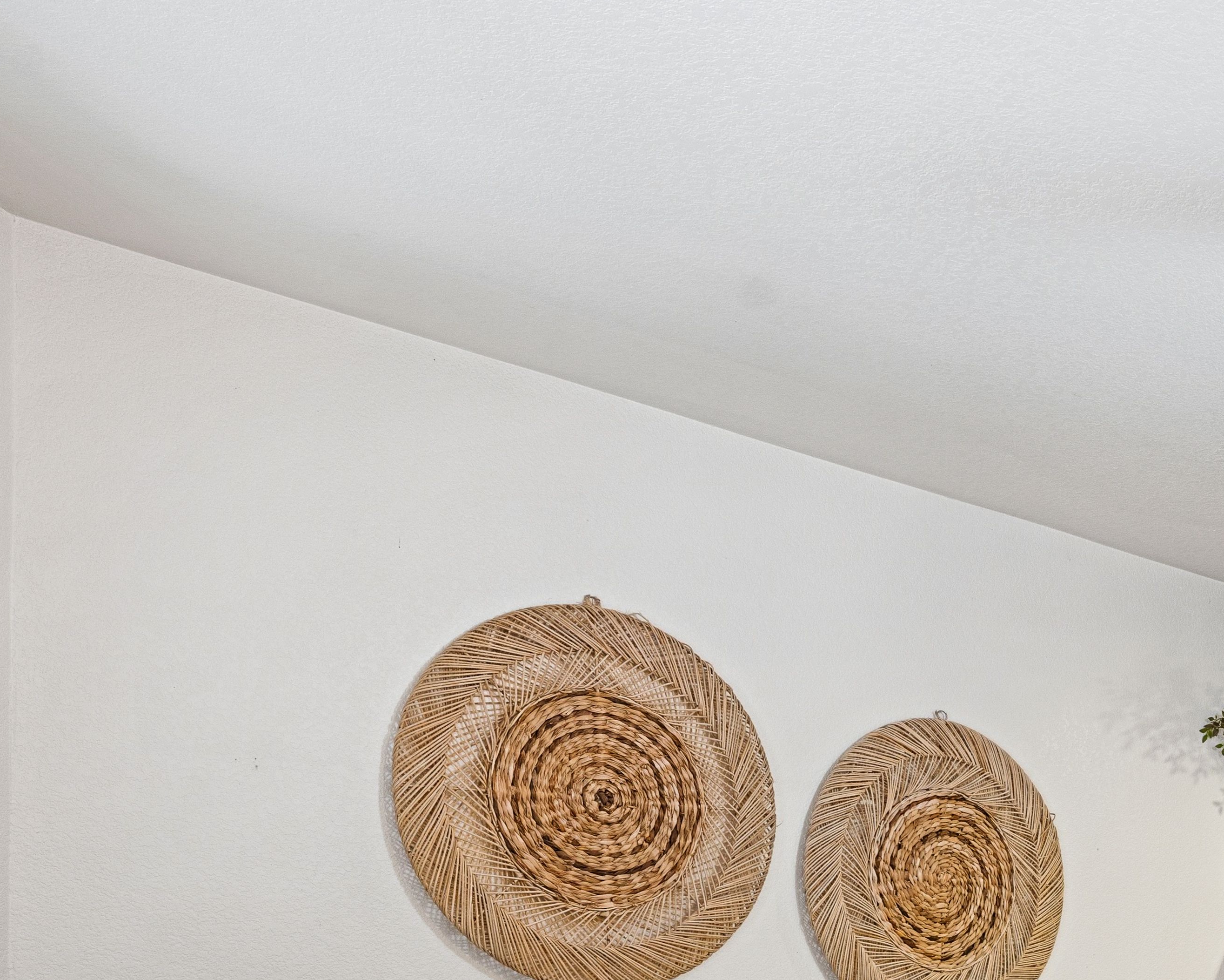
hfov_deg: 37.4
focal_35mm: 42
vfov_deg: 32.8
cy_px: 963
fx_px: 1531
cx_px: 1304
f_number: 8
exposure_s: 1/2.5
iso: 320
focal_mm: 16.9
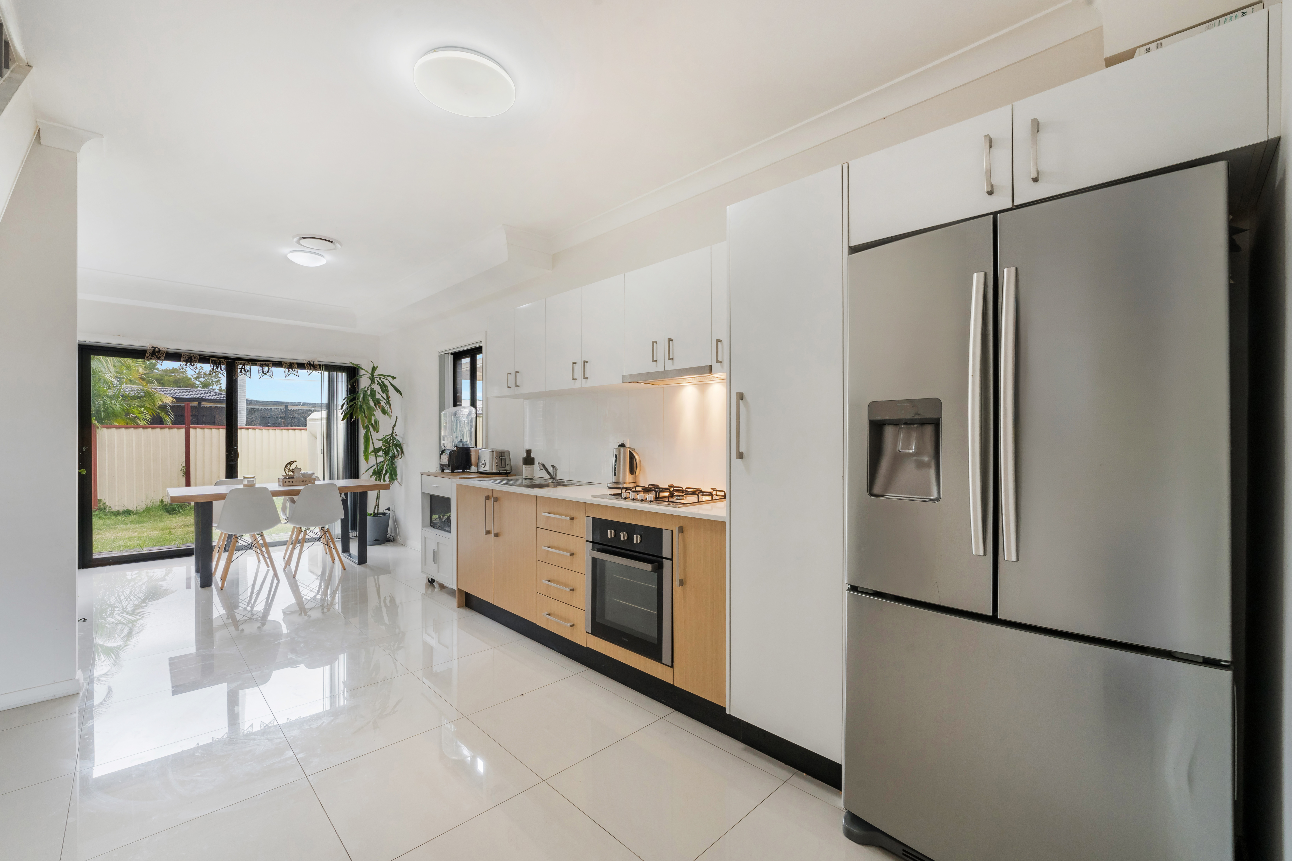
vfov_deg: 81.2
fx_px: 502
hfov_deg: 104.3
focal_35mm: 14
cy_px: 430
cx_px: 646
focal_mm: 14
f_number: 11
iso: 800
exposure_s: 1/15
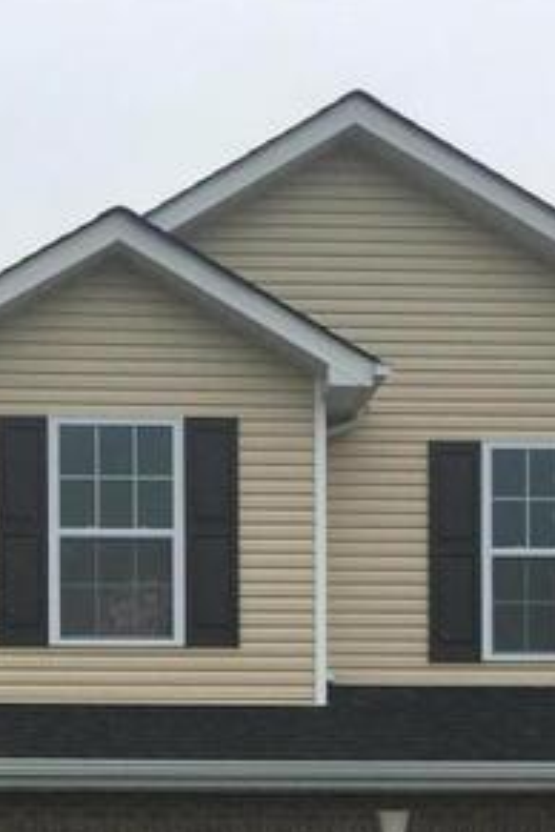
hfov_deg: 16.2
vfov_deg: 22.6
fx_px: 1919
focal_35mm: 83
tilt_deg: +2.7
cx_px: 49
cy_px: 986
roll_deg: +0.0
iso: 25
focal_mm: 4.15
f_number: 2.2
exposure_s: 1/836
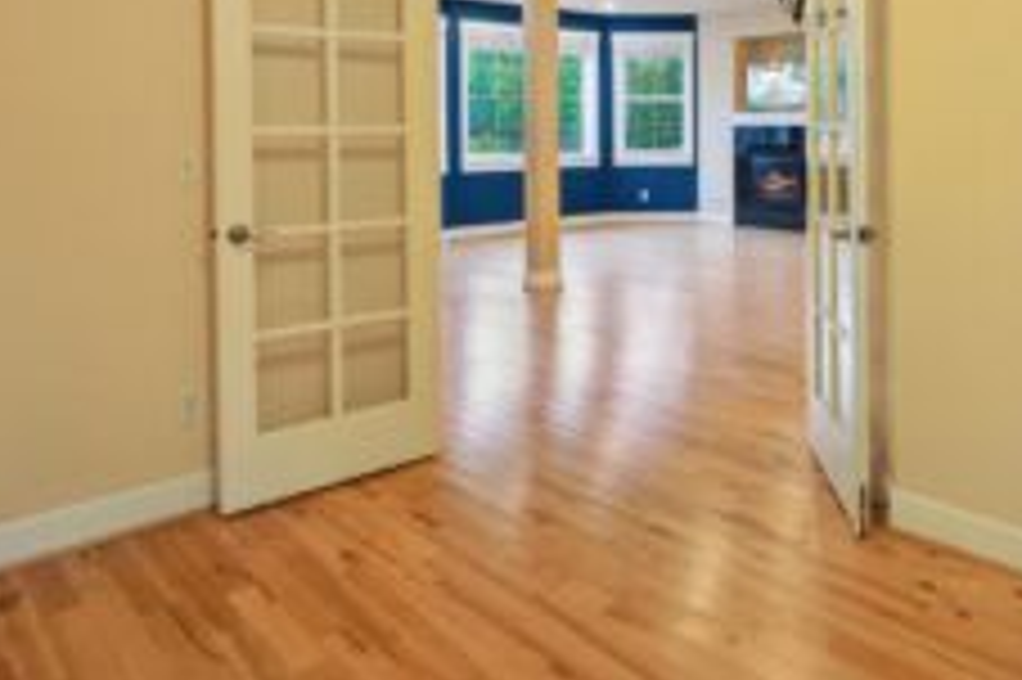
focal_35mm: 30
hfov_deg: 59.8
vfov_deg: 41.7
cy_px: 137
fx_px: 851
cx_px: 720
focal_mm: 17
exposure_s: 1/8
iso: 400
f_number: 8
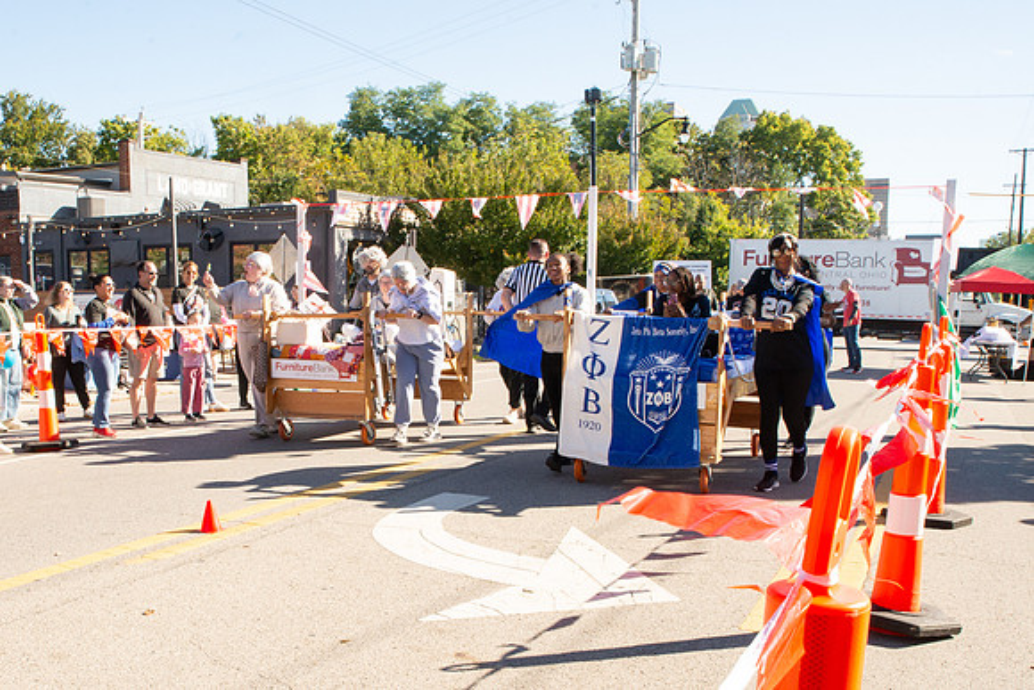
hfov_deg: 51.7
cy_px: 459
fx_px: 1052
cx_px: 379
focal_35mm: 37
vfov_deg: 36.0
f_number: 16
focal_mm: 24
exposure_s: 1/160
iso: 800
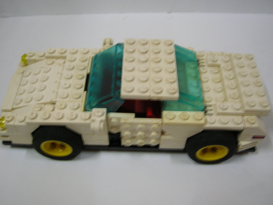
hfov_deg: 49.0
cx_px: 135
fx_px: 299
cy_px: 97
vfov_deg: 37.7
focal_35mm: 38
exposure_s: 1/6.8
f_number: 2.9
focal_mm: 5.8
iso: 100
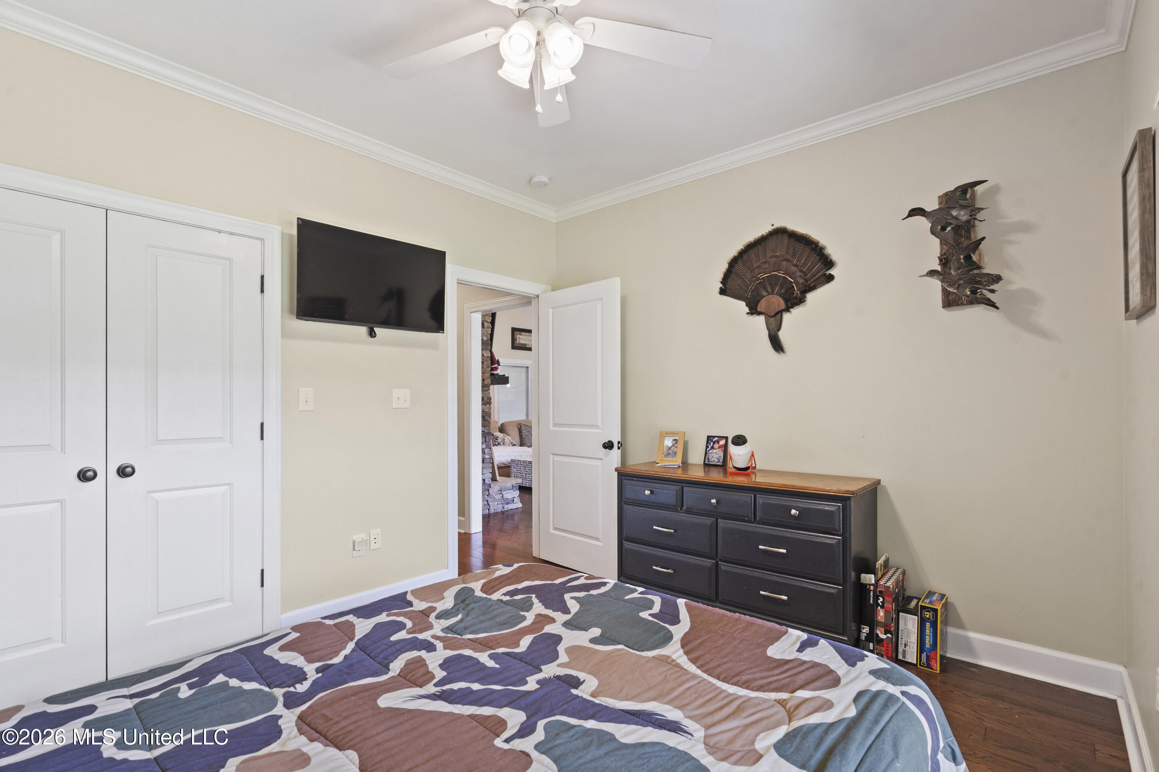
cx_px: 580
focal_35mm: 16
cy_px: 386
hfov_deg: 96.7
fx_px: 515
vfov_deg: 73.7
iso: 800
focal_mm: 16
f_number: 9
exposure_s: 1/8
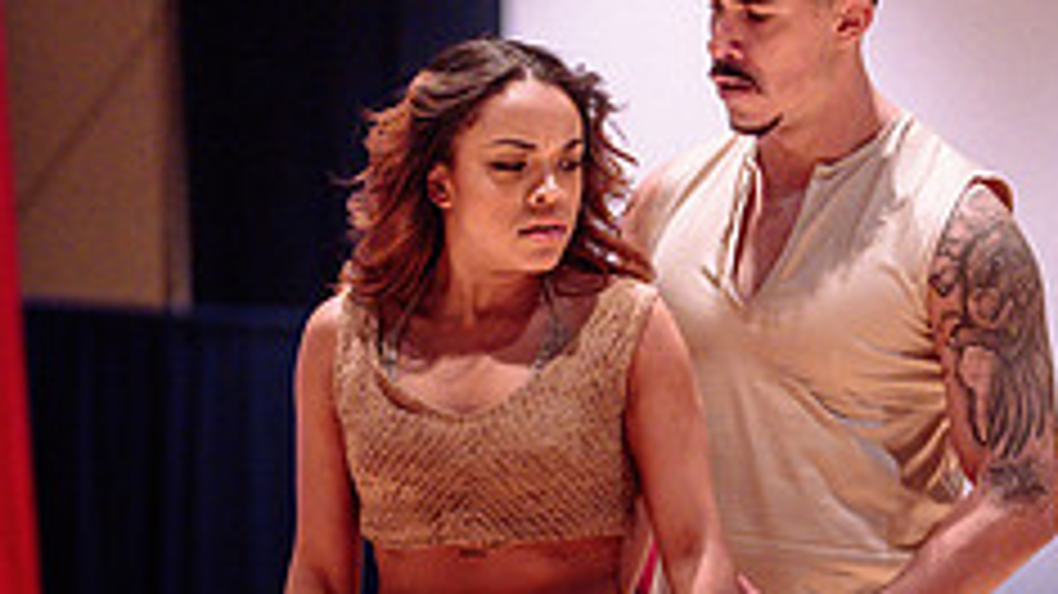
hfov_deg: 15.0
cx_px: 951
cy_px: 801
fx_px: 3982
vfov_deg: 8.4
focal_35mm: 142
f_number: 1.4
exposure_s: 1/320
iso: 1600
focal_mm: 50
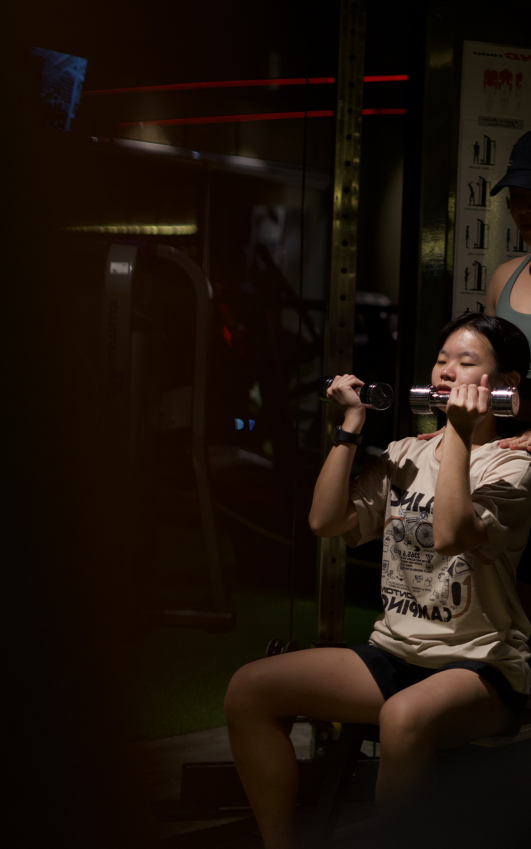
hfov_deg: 16.4
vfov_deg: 26.5
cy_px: 421
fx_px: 1806
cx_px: 520
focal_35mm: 78
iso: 500
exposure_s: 1/250
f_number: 2
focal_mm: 50
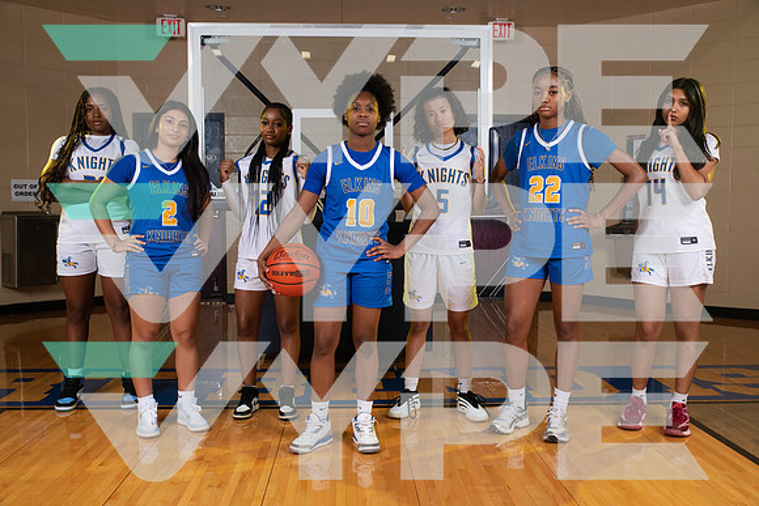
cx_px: 380
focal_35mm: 35
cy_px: 253
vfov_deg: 37.9
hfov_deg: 54.4
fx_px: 738
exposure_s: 1/320
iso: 320
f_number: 7.1
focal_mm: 35
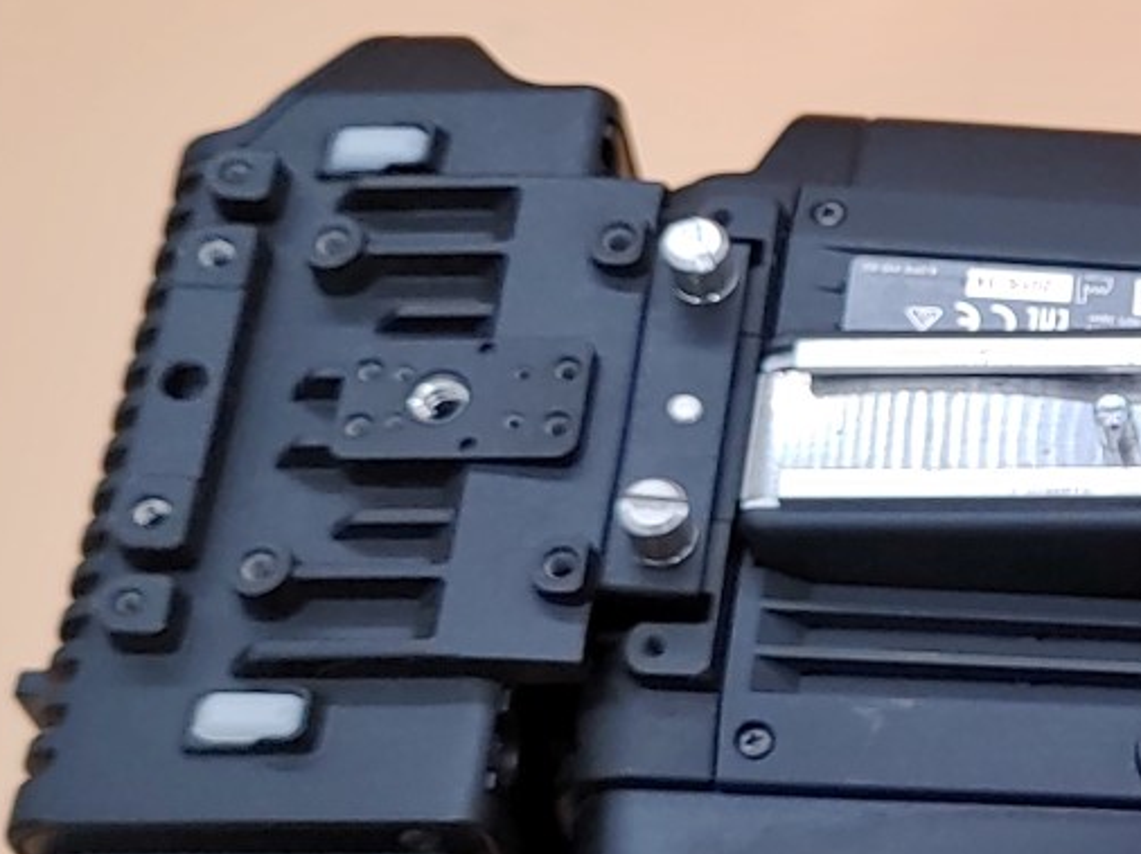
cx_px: 1518
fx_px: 3097
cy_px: 557
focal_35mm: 94
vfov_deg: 15.7
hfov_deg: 19.2
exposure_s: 1/60
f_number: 1.8
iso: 50
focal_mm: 4.36
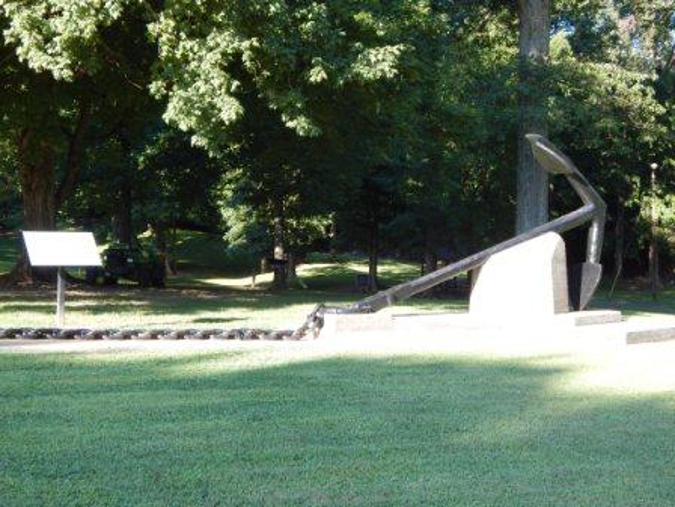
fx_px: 1053
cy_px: 254
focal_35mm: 54
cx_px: 338
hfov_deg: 35.5
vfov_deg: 27.0
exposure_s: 1/100
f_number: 3.8
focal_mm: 9.7
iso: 125
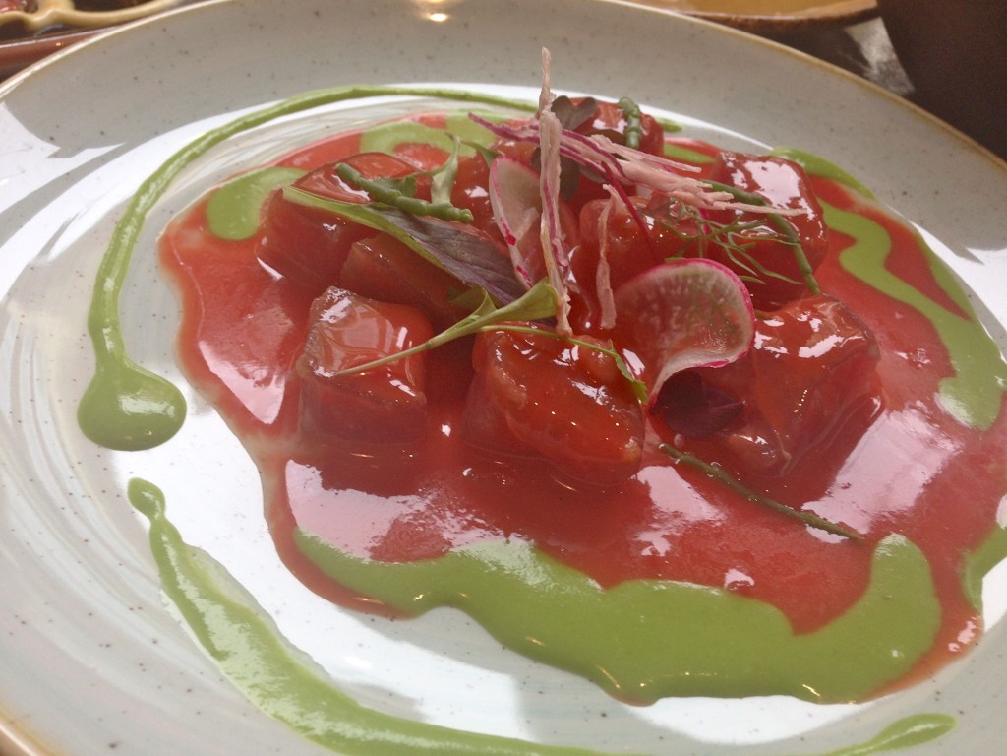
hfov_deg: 55.4
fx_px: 960
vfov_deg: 42.9
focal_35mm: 33
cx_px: 504
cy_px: 378
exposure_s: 1/40
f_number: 2.4
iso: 50
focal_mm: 4.12
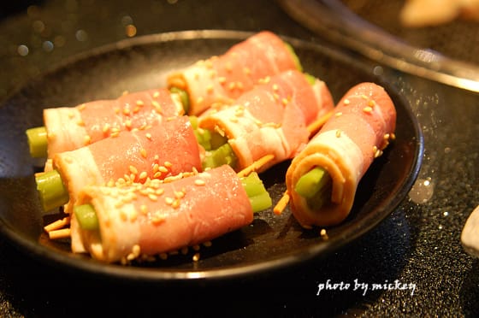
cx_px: 240
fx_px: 758
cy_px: 159
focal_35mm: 57
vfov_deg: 23.7
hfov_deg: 35.1
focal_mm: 38
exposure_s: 1/15
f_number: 5
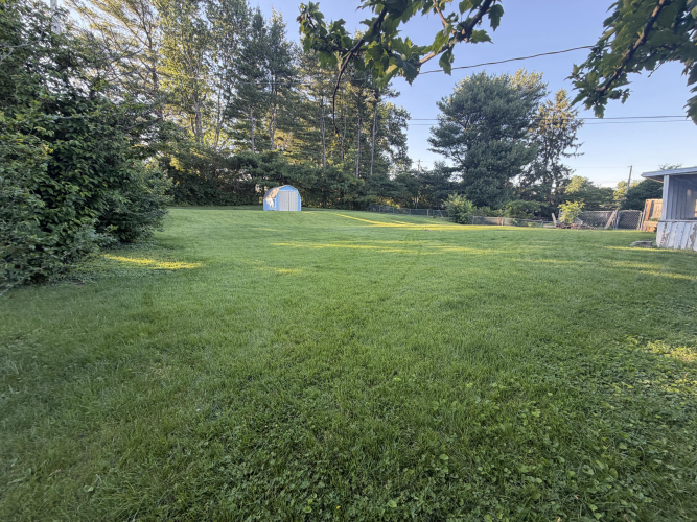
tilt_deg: -11.0
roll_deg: -0.9
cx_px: 348
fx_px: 282
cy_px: 261
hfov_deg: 102.1
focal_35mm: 14
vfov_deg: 85.7
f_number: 2.2
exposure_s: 1/121
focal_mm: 2.22
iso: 64
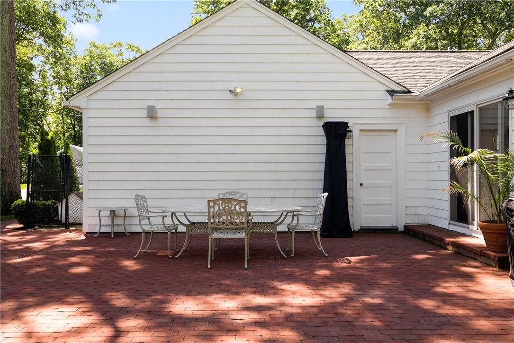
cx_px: 257
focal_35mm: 28
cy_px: 172
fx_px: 400
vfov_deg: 46.4
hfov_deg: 65.5
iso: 640
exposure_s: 1/320
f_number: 7.1
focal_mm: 28
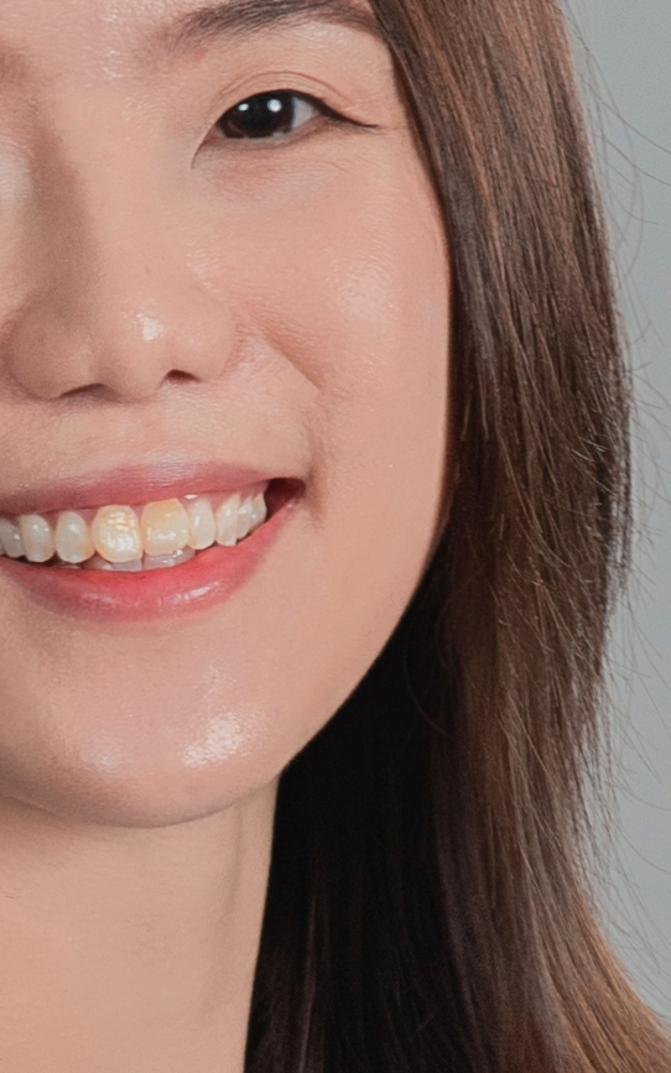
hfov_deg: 2.7
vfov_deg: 4.2
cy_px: 1752
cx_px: -38
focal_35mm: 495
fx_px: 14481
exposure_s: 1/160
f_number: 6.3
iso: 250
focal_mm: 70
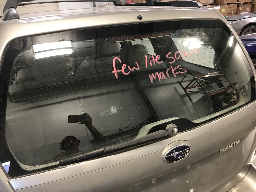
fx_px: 207
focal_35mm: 28
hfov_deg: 63.4
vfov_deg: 49.7
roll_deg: +3.3
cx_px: 128
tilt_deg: -24.3
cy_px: 96
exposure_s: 1/15
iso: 80
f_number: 1.8
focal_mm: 3.99
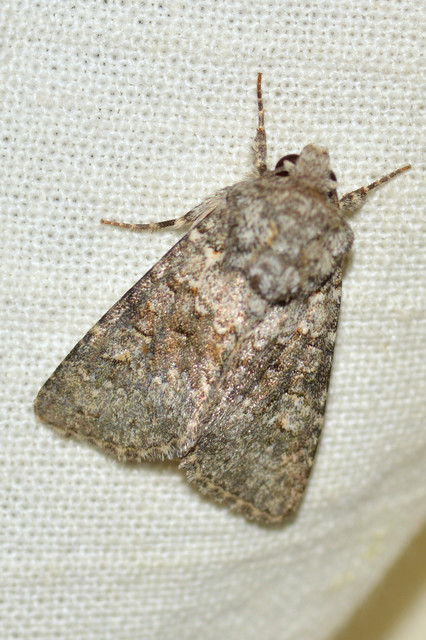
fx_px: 2665
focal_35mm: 150
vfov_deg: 13.7
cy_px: 320
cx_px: 213
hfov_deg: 9.1
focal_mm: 100
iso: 100
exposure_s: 1/200
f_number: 13
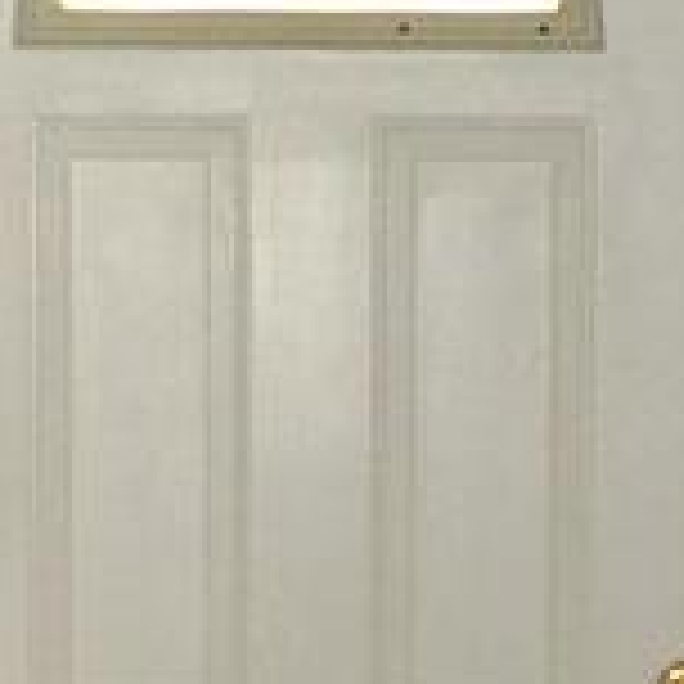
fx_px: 3666
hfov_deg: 10.7
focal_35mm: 164
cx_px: 423
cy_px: 603
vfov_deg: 10.6
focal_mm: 18
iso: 3200
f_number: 3.5
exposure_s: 1/60
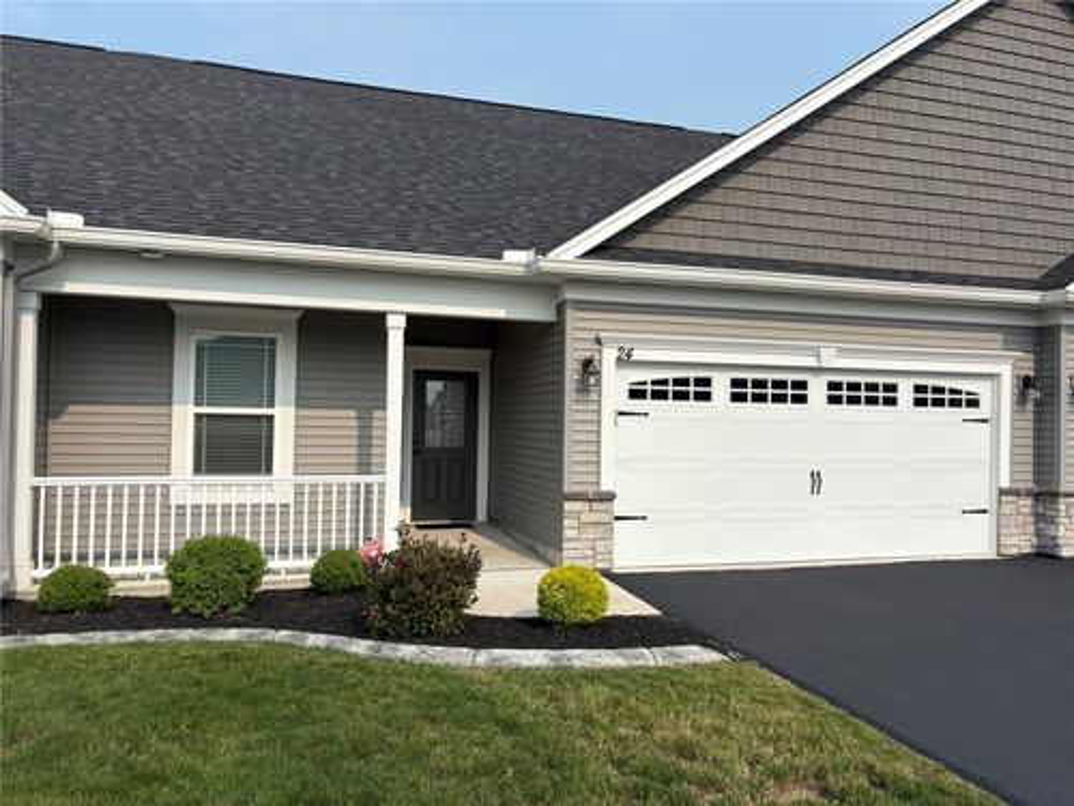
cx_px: 537
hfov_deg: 67.3
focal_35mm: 26
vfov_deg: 53.1
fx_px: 807
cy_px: 403
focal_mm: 5.96
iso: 50
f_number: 1.6
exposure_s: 1/4065
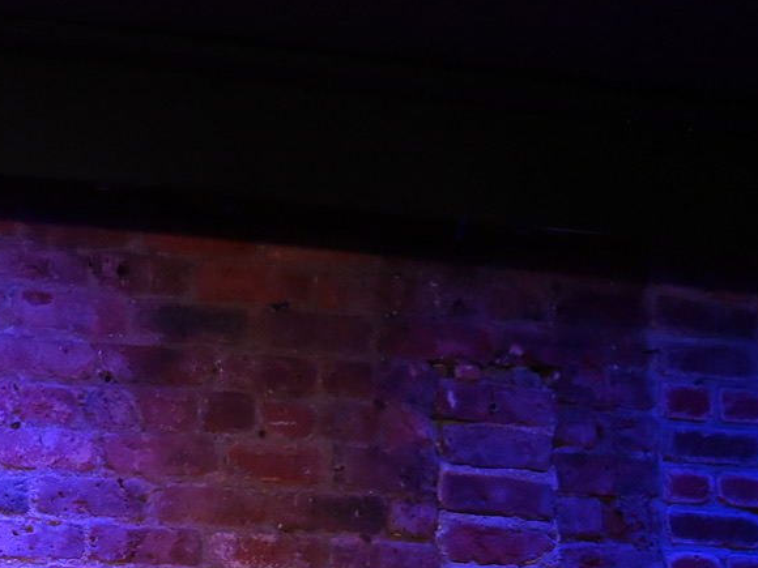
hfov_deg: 11.1
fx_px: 3766
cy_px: 830
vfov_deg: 8.5
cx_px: -372
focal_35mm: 172
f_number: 5.3
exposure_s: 1/50
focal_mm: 45
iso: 4000
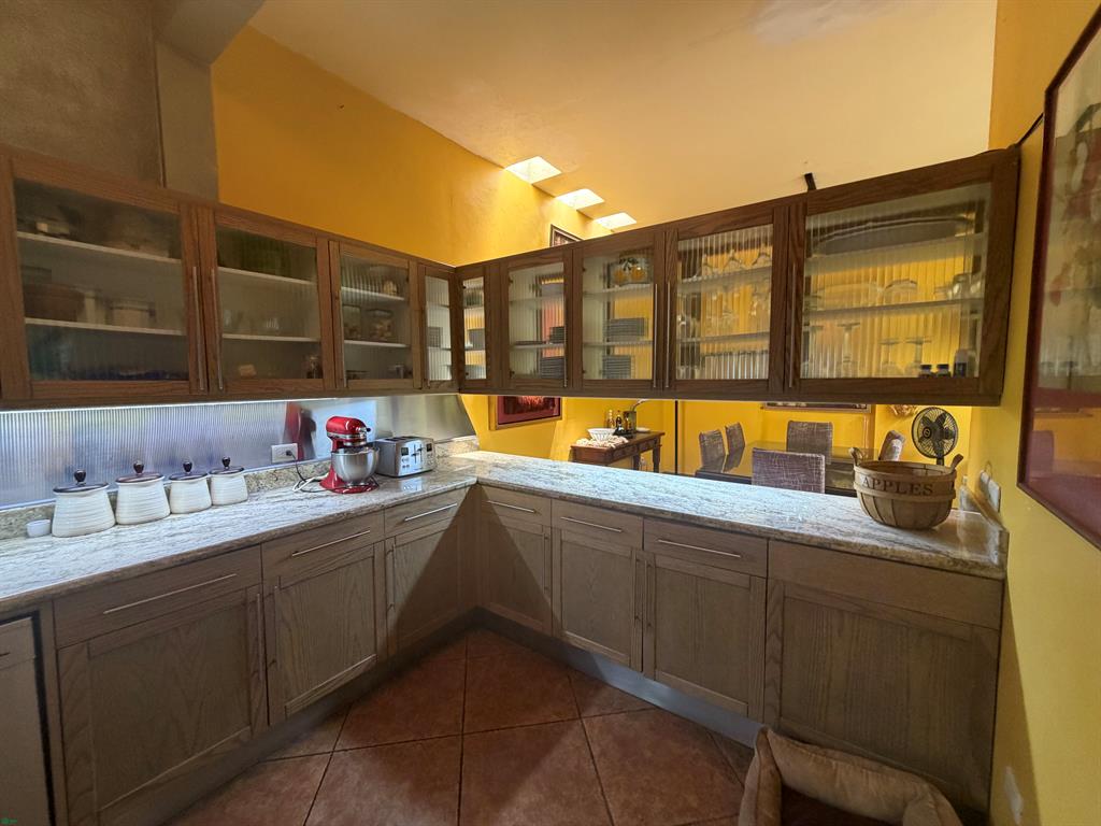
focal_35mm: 14
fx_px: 445
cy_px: 413
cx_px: 550
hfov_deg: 102.1
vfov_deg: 85.7
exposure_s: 1/60
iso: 250
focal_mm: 2.22
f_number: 2.2
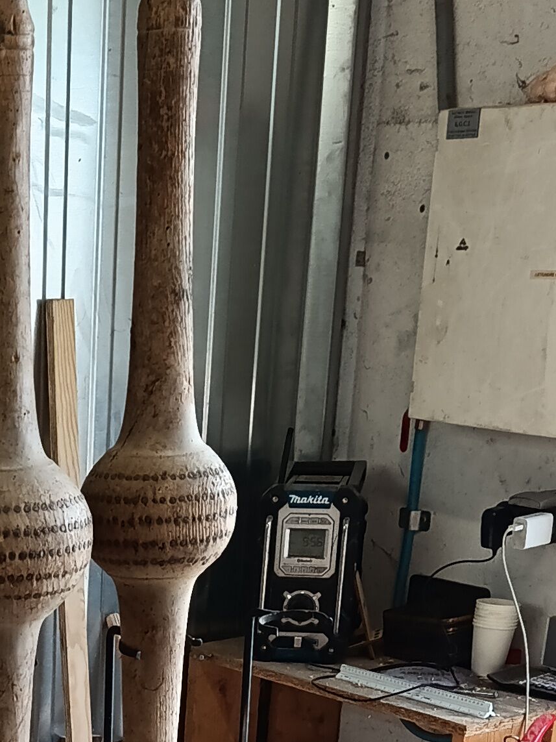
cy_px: 995
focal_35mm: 84
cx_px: -169
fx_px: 1799
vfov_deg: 20.9
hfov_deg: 16.6
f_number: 1.7
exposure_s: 1/100
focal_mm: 5.24
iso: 320
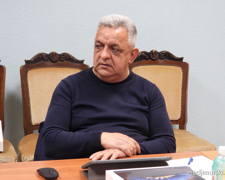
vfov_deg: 15.1
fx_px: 679
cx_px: 111
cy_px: 90
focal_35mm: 102
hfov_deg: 18.8
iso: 450
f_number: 3.5
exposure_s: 1/15
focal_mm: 17.5
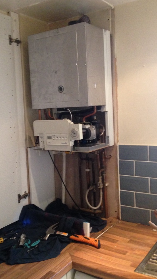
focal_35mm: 40
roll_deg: +1.7
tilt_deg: -5.6
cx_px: 69
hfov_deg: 29.7
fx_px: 296
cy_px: 129
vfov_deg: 50.4
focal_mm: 4.12
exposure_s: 1/20
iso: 320
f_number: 2.4
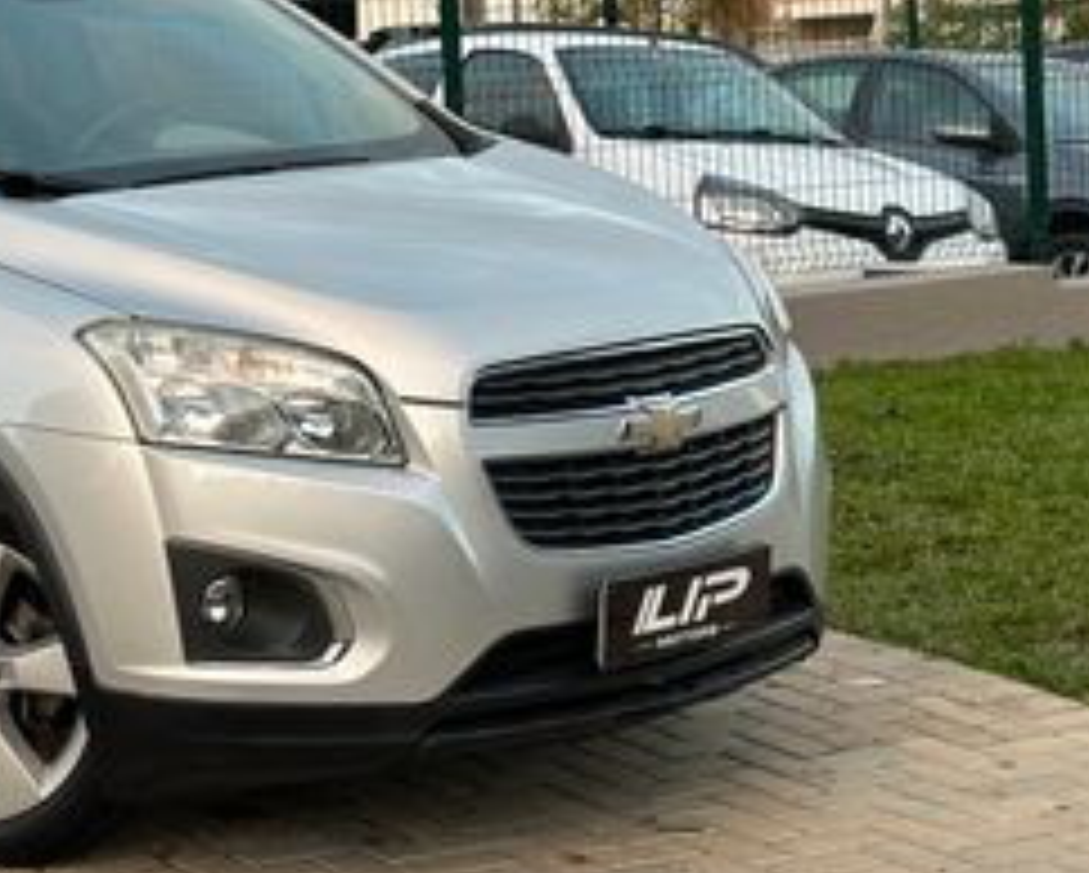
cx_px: 58
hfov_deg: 20.5
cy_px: 248
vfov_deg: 16.8
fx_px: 2935
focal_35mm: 91
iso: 50
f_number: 1.78
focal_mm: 6.86
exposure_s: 1/121
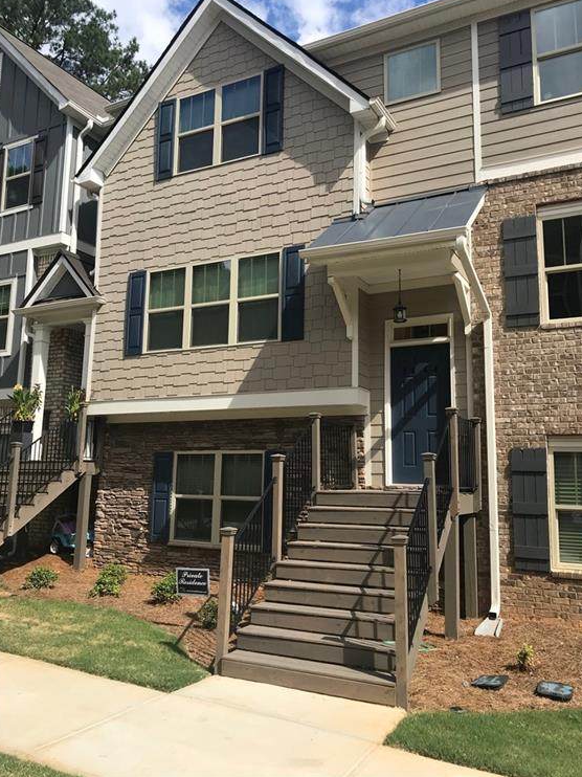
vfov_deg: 61.7
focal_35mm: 29
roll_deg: -0.3
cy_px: 377
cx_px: 294
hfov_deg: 48.2
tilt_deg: +11.8
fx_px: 650
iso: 20
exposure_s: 1/1773
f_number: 1.8
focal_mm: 3.99
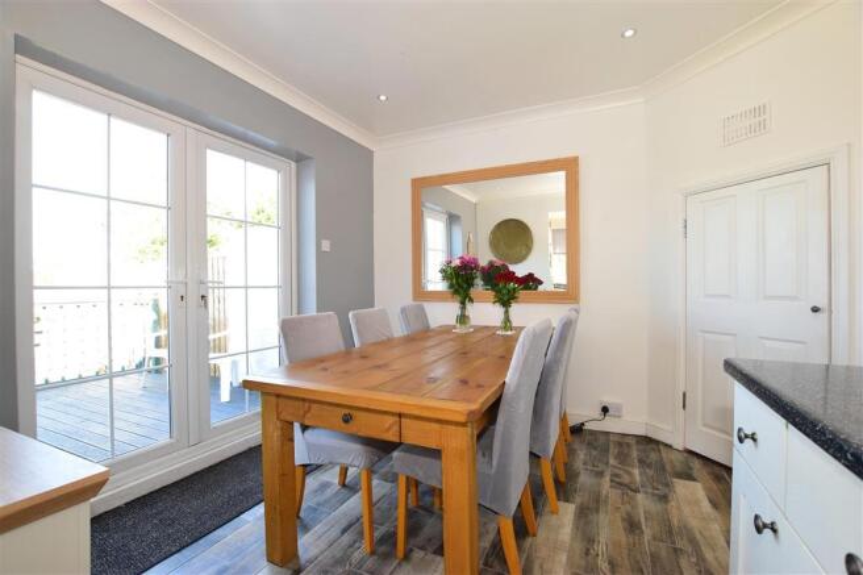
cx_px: 432
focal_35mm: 15
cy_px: 288
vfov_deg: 77.3
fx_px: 359
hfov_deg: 100.4
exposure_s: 1/80
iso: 640
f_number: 6.3
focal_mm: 10
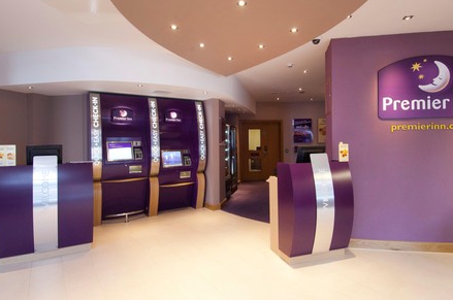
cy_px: 143
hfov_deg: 81.2
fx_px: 264
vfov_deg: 59.3
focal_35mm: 21
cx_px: 238
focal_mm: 12
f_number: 9
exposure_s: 1/5
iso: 400
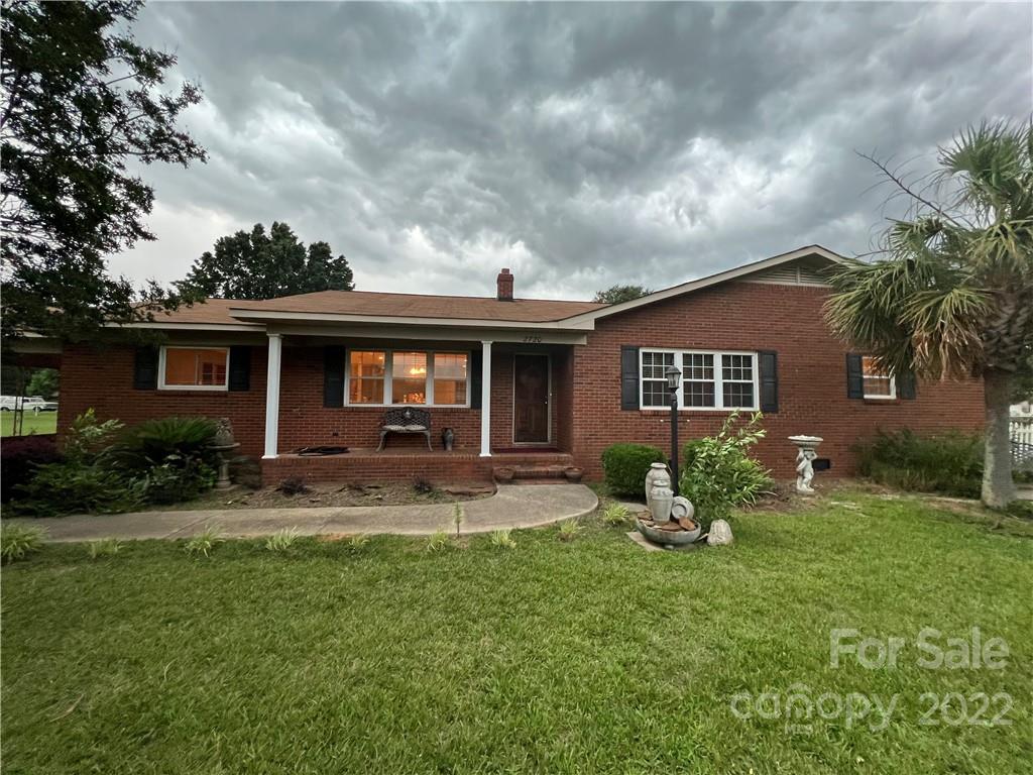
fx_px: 388
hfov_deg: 106.2
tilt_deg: +1.0
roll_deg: -0.8
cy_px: 388
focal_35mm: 13
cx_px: 516
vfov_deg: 89.9
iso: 250
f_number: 1.8
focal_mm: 1.57
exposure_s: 1/95
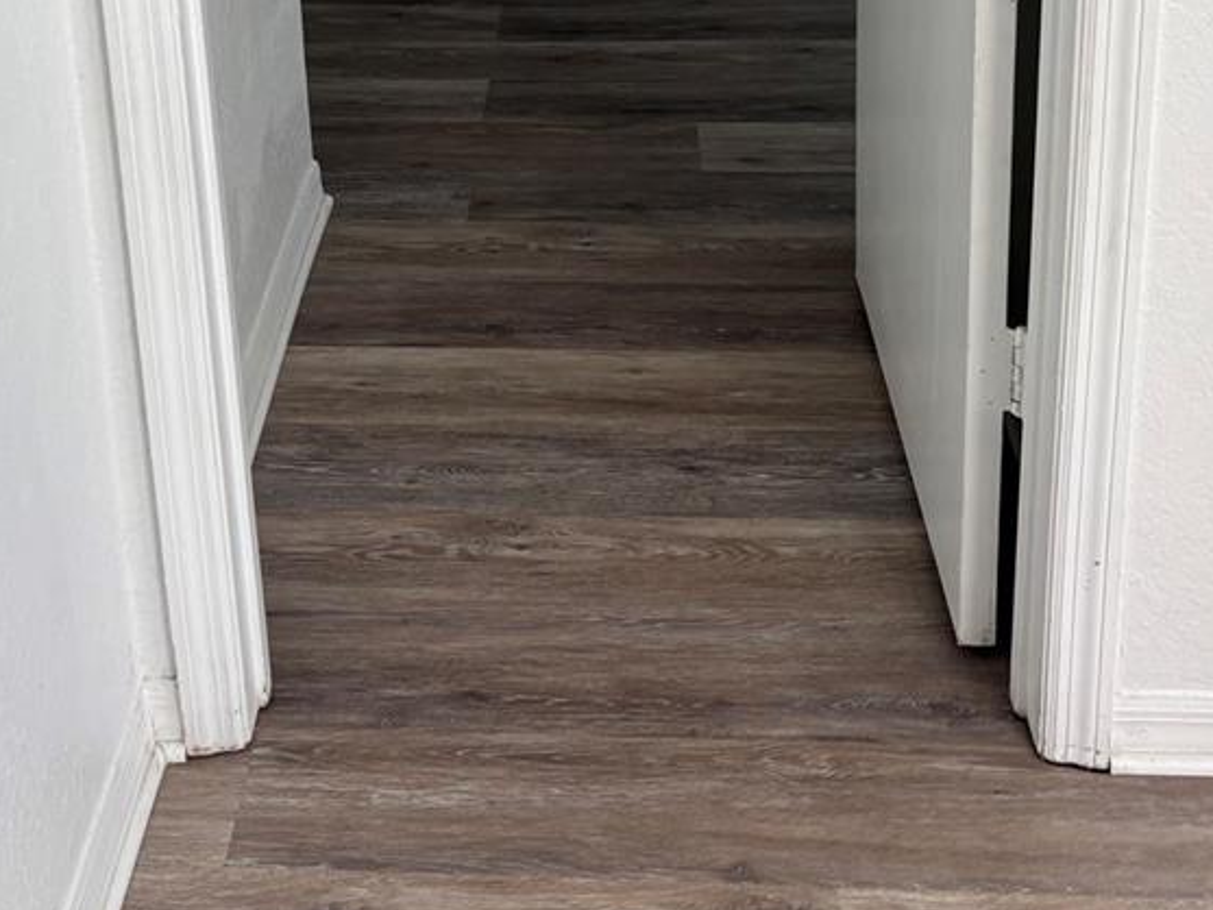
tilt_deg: -17.8
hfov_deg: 34.0
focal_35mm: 56
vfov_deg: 24.4
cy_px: -91
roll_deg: +3.6
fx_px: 1963
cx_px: 403
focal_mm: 5.96
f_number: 1.6
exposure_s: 1/121
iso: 80
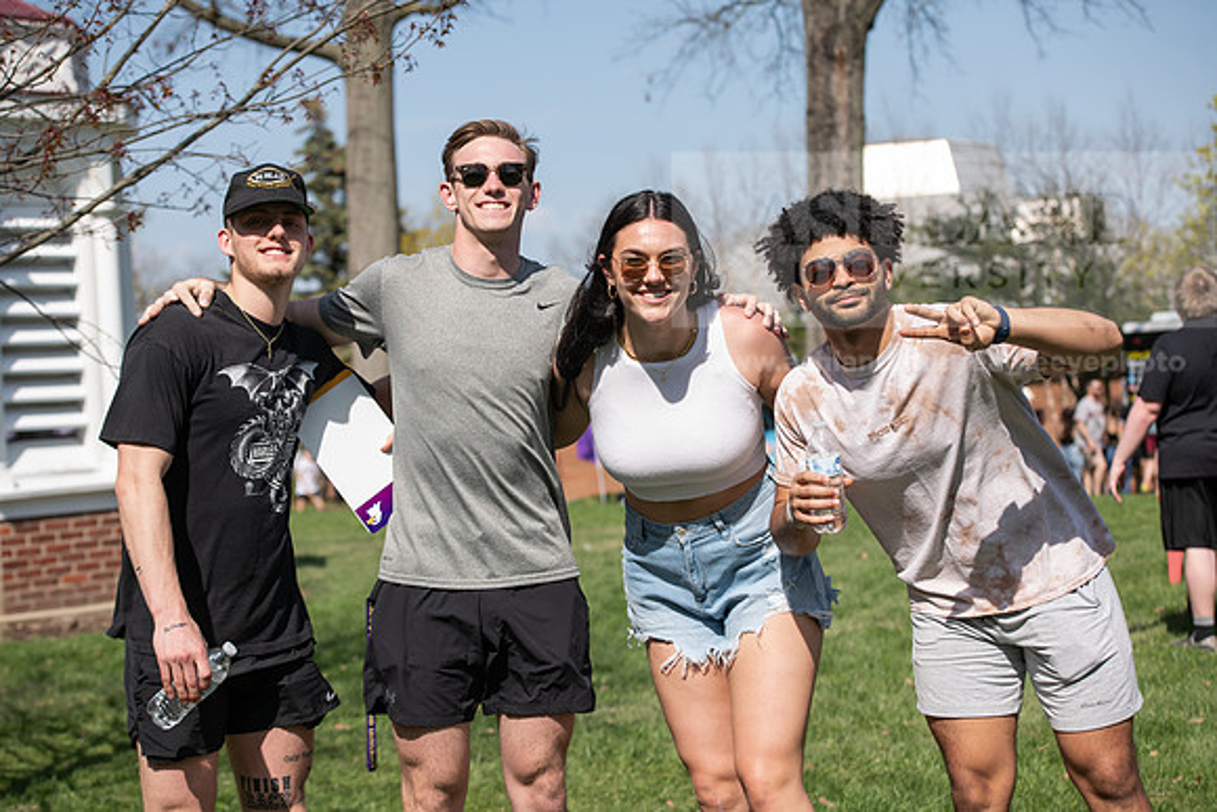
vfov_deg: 19.5
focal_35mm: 70
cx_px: 608
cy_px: 406
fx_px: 2367
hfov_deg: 28.8
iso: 125
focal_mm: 70
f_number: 4.5
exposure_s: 1/800
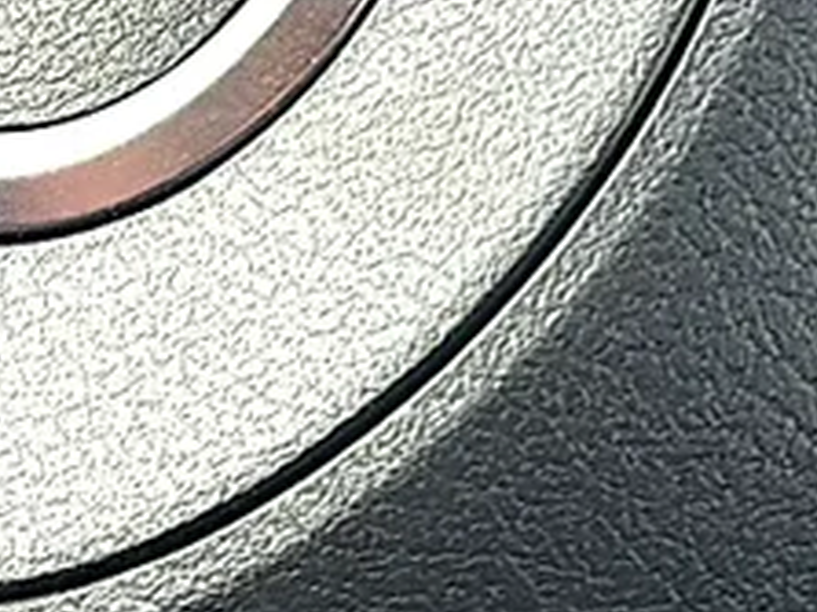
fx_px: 3114
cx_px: -7
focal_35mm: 132
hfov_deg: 14.7
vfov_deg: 11.0
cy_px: -163
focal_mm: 6.86
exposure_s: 1/130
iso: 64
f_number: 1.78
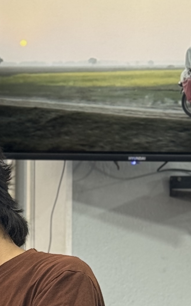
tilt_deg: +4.7
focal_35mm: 197
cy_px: 293
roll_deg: -0.7
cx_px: -154
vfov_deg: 10.6
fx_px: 1640
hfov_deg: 6.5
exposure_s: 1/50
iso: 50
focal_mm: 6.76
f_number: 1.78
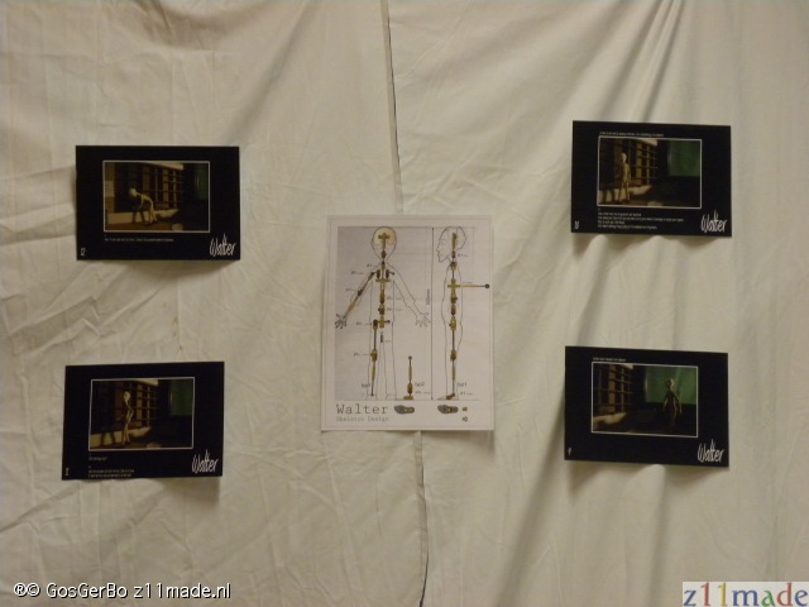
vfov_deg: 17.4
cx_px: 404
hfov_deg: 23.0
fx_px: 1987
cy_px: 304
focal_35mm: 85
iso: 400
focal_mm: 15.1
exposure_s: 1/44.7
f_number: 4
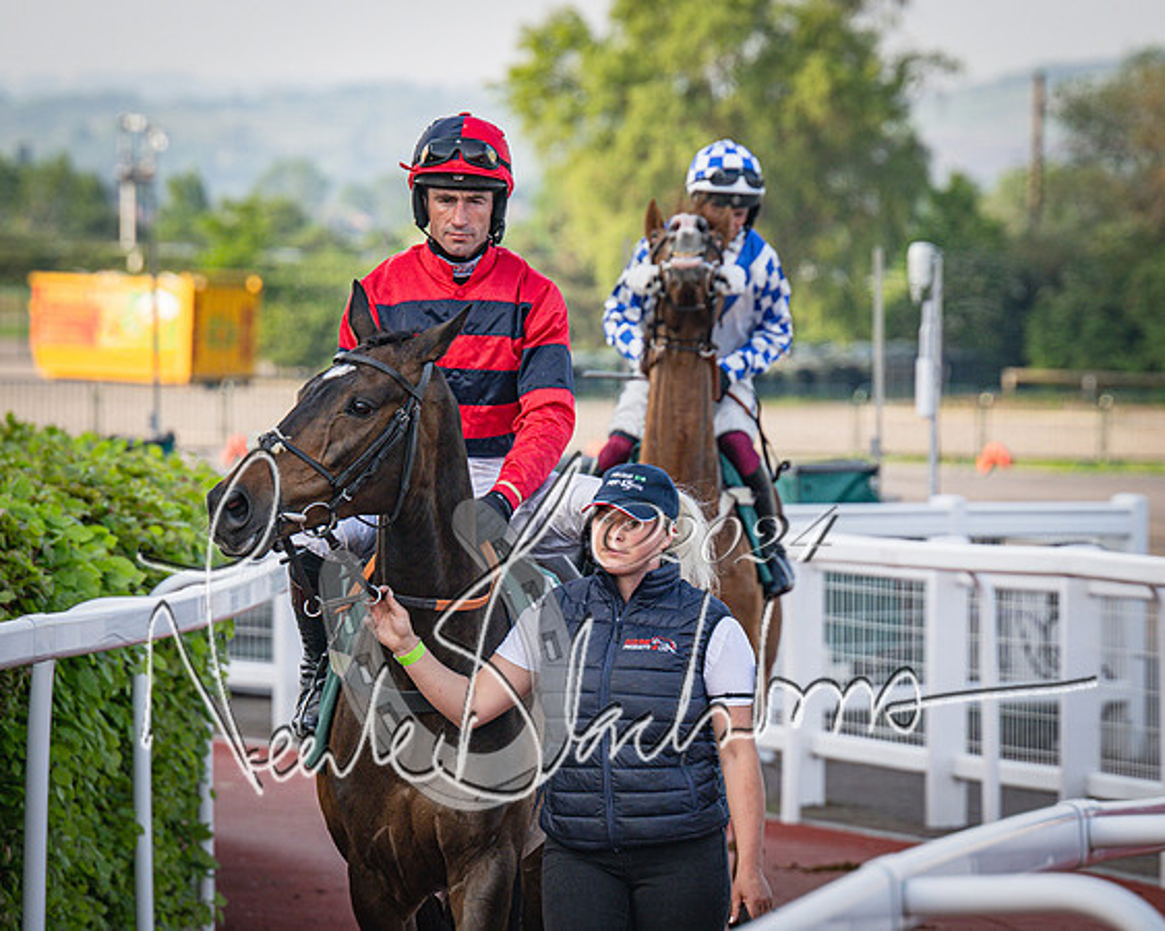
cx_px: 580
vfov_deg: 5.1
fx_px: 10545
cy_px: 467
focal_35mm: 306
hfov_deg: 6.3
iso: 400
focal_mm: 180
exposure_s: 1/800
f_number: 5
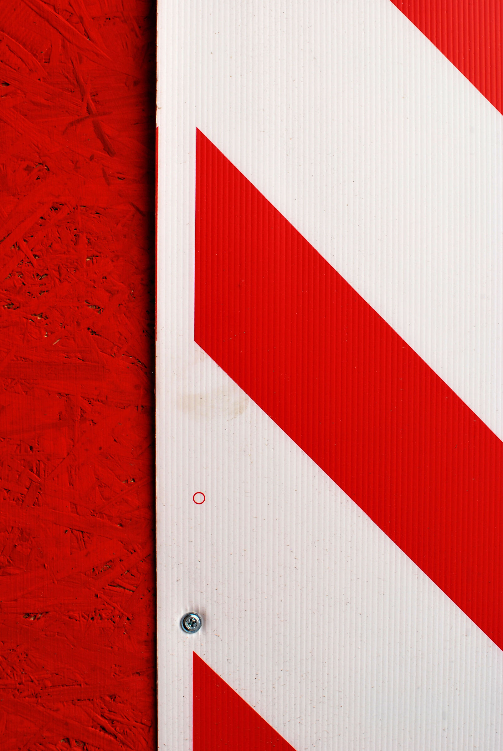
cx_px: 252
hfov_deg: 25.8
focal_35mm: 52
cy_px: 376
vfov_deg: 37.8
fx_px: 1097
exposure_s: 1/60
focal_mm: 35
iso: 100
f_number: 5
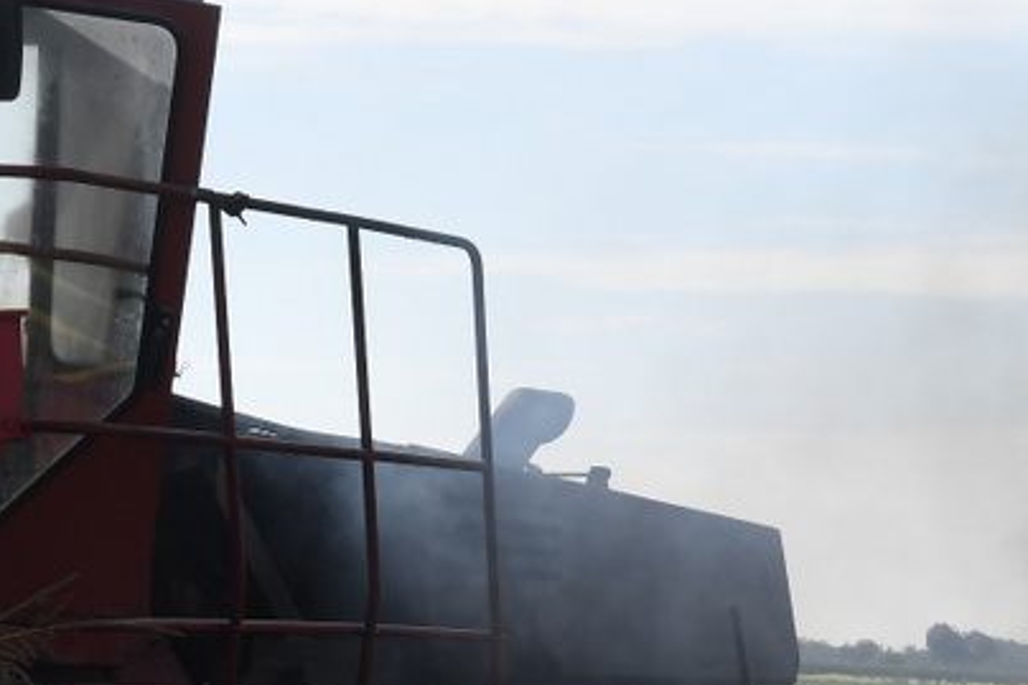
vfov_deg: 7.0
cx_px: 786
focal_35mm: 196
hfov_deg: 10.5
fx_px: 5594
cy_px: 805
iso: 400
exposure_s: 1/640
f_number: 11
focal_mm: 44
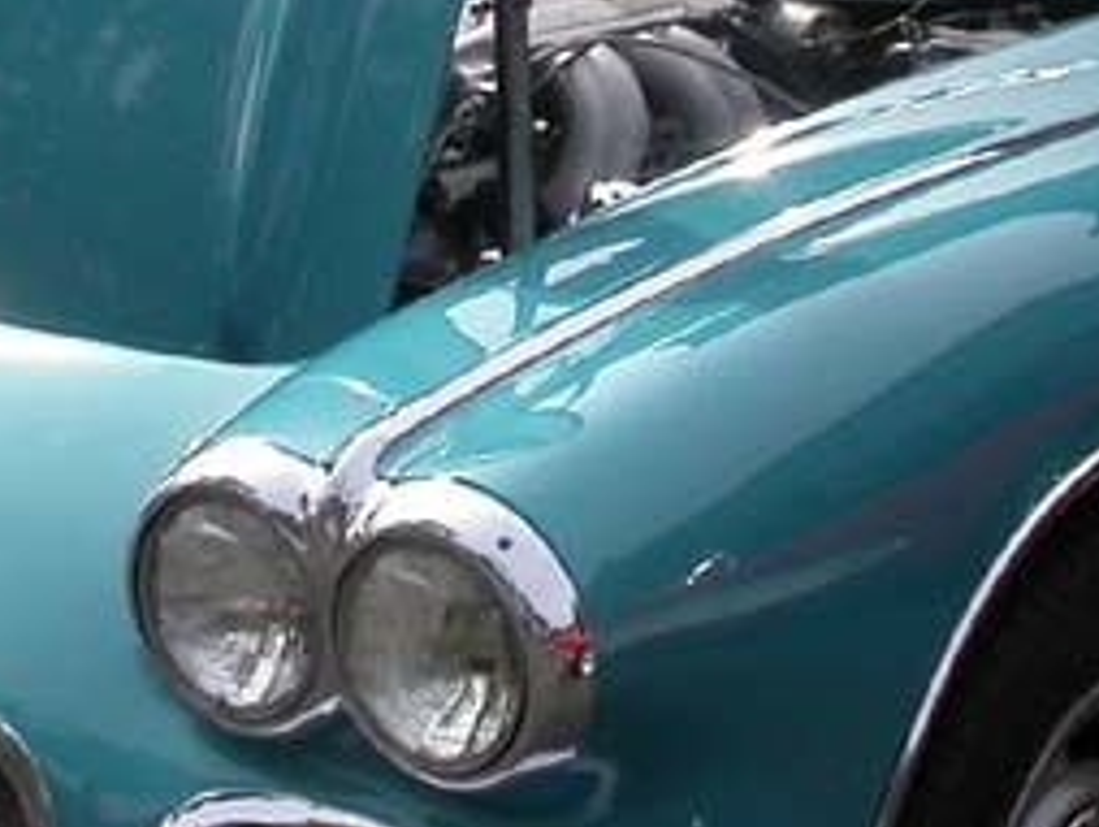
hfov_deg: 12.9
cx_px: 376
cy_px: 100
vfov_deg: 9.7
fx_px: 4862
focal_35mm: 153
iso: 100
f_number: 6.7
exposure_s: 1/330
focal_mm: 7.85
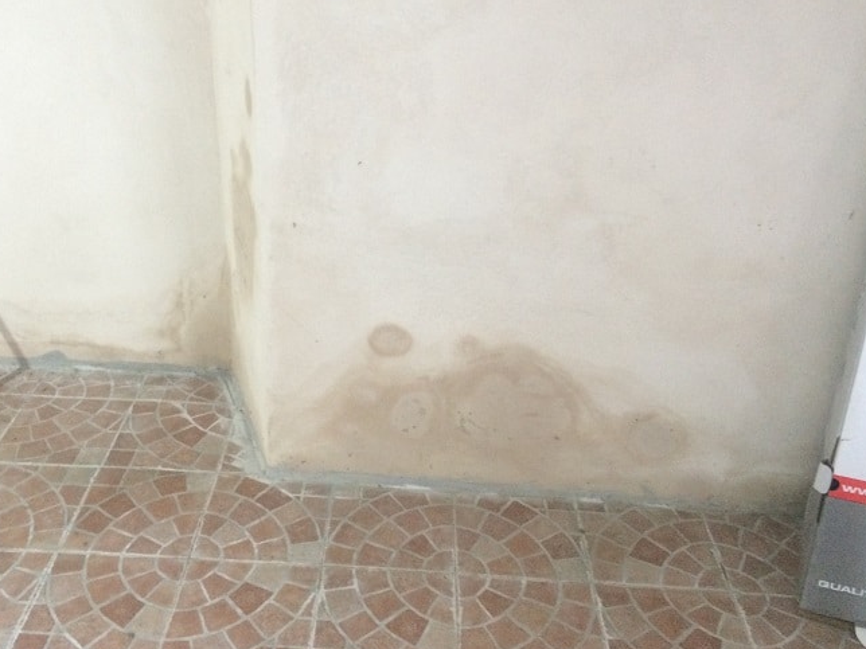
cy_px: 273
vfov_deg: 39.6
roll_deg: -2.0
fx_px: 901
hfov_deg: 51.2
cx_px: 368
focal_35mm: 36
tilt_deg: -25.9
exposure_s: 1/17
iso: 320
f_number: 2.2
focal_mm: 4.15
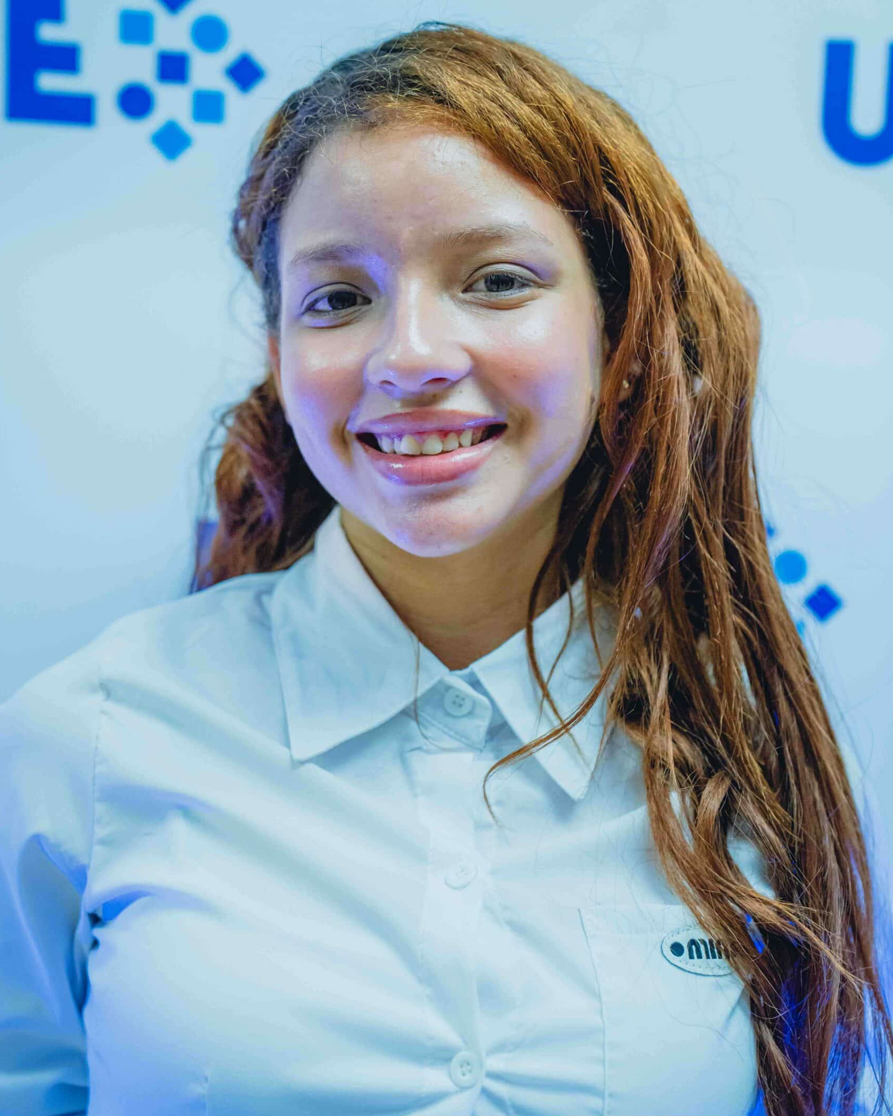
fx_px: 1982
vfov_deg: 31.4
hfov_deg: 25.4
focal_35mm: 60
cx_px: 445
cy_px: 564
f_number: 2.8
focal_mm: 53
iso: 4000
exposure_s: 1/640
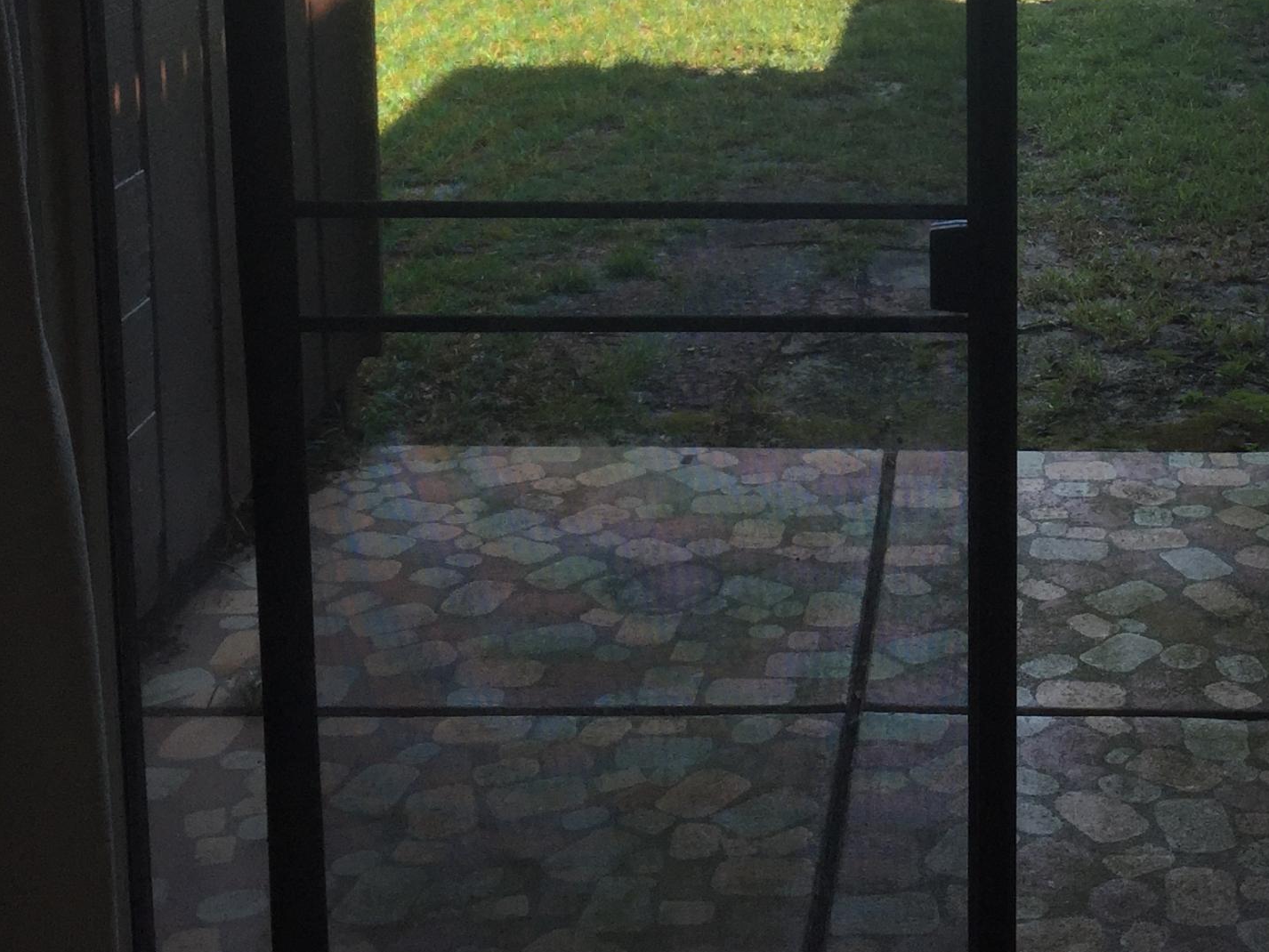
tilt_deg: -10.0
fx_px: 2237
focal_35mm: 61
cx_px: 1020
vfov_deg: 23.0
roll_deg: -0.9
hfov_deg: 30.9
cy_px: -12
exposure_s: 1/638
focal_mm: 4.15
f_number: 2.2
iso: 32
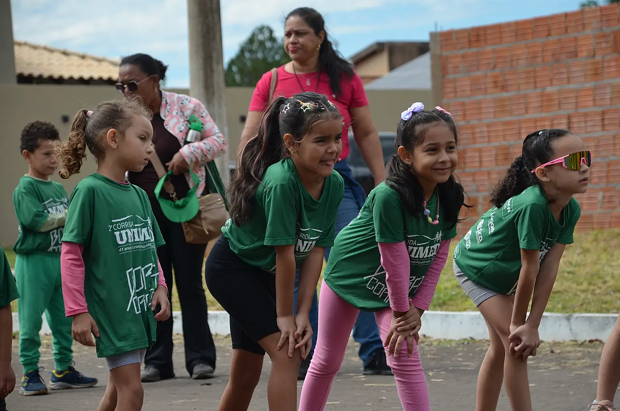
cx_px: 310
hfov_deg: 14.4
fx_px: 2449
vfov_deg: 9.6
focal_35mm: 142
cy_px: 206
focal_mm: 95
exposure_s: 1/640
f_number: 6.3
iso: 200
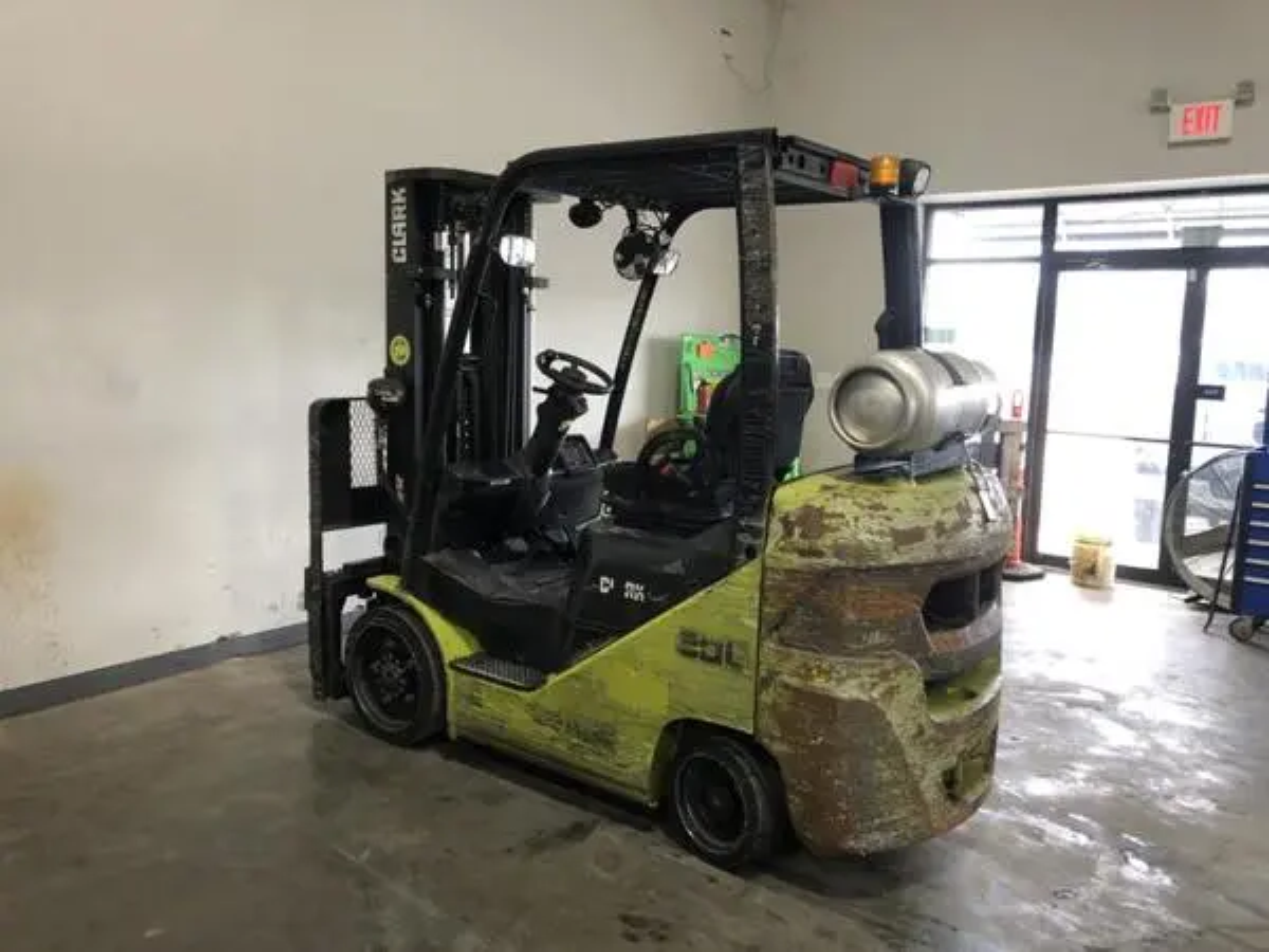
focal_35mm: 28
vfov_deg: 49.7
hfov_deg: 63.4
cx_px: 634
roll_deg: -1.2
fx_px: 1026
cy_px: 476
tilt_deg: -5.3
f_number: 1.8
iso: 40
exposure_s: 1/20
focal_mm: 4
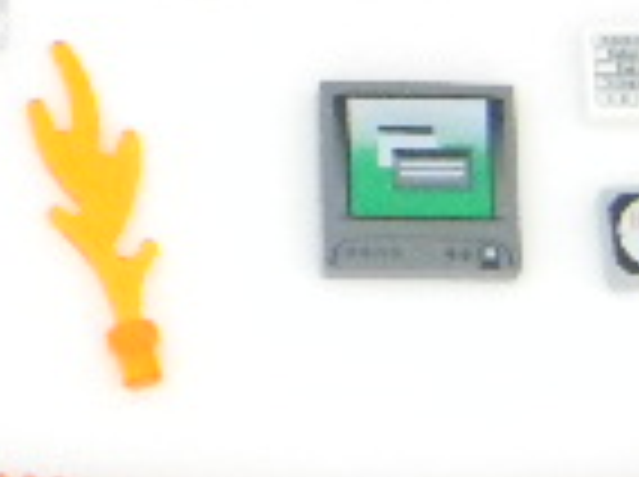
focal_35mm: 253
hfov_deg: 7.8
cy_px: -202
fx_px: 4662
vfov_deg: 5.8
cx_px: -18
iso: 800
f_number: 4.1
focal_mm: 10.1
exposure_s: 1
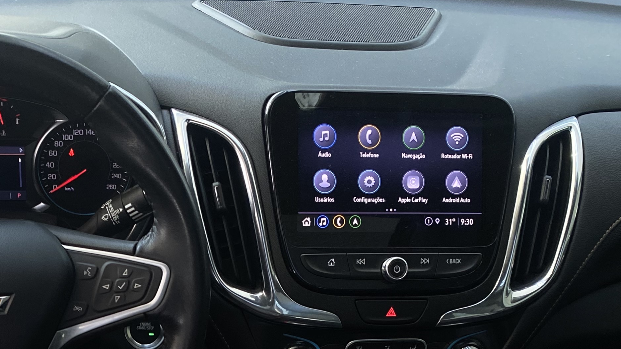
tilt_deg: -41.6
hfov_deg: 33.6
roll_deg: -6.0
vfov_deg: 18.2
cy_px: 476
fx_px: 1004
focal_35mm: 61
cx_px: 153
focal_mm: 4.25
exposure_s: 1/102
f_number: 1.8
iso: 125
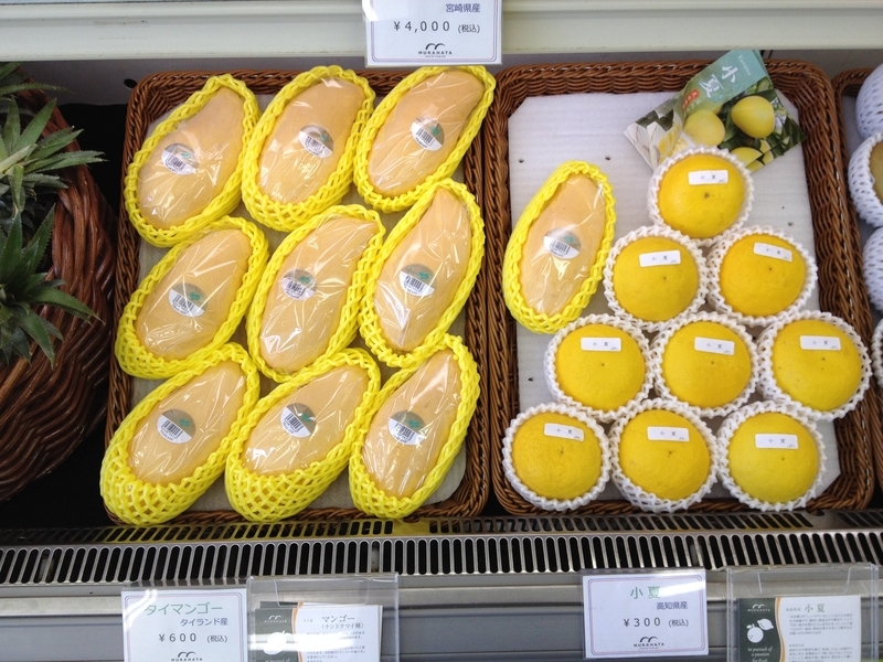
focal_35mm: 35
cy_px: 331
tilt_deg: -59.6
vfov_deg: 40.7
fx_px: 893
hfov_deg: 52.6
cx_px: 442
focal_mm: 4.28
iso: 64
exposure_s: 1/120
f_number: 2.4
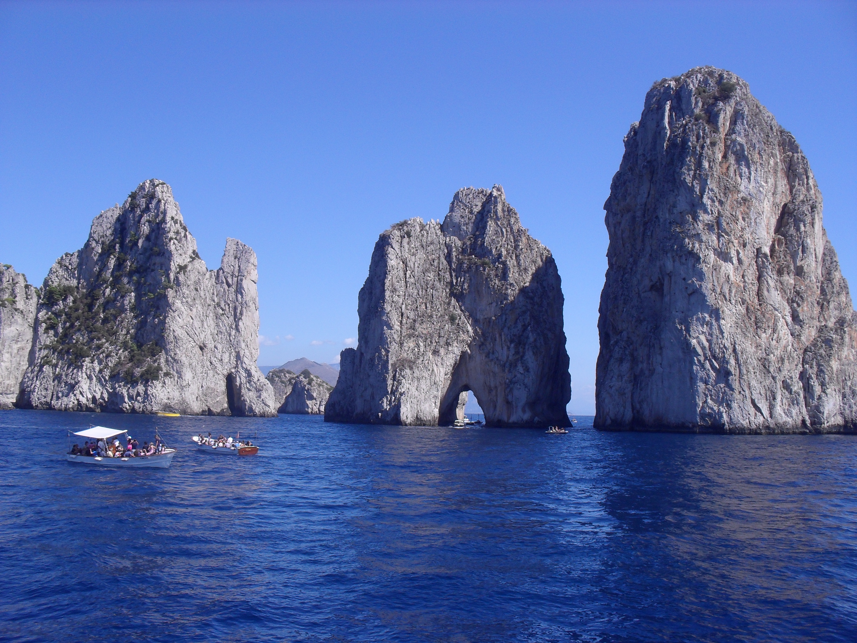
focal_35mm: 35
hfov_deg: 52.6
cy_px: 322
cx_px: 428
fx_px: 867
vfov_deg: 40.7
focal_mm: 6.3
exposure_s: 1/180
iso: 100
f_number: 8.4
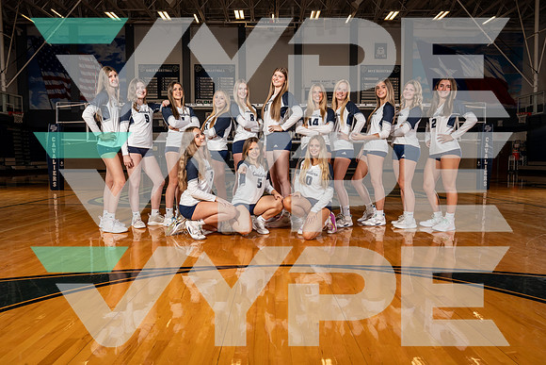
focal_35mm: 24
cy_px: 182
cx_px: 273
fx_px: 364
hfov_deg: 73.7
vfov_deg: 53.2
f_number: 11
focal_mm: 24
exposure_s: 1/250
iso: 640
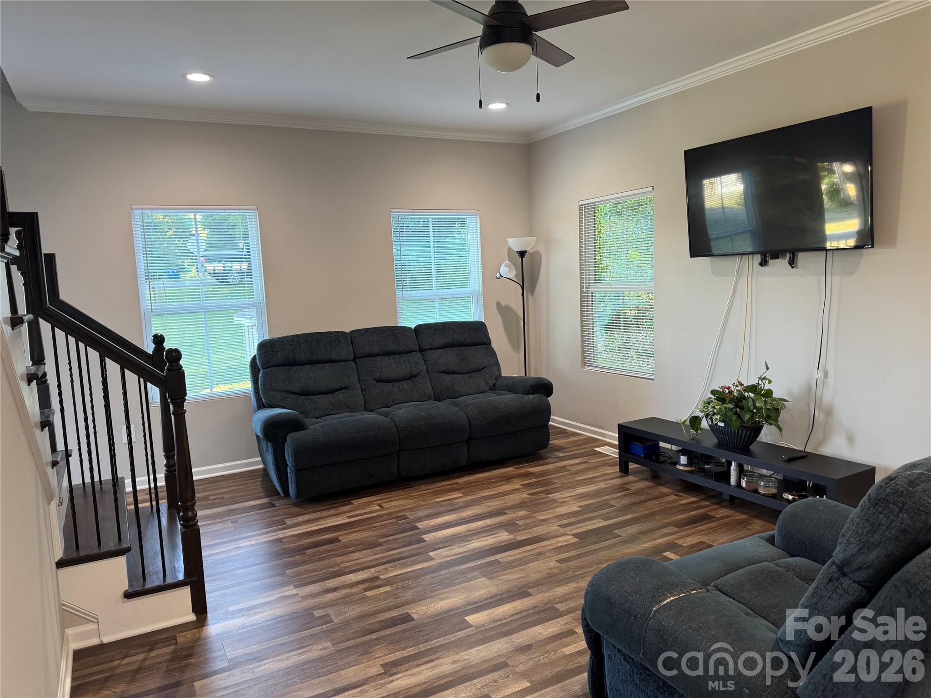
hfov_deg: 71.6
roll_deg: +2.9
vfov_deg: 56.8
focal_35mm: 24
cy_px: 349
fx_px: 645
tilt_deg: -6.8
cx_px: 466
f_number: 1.78
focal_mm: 6.76
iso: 160
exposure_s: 1/60
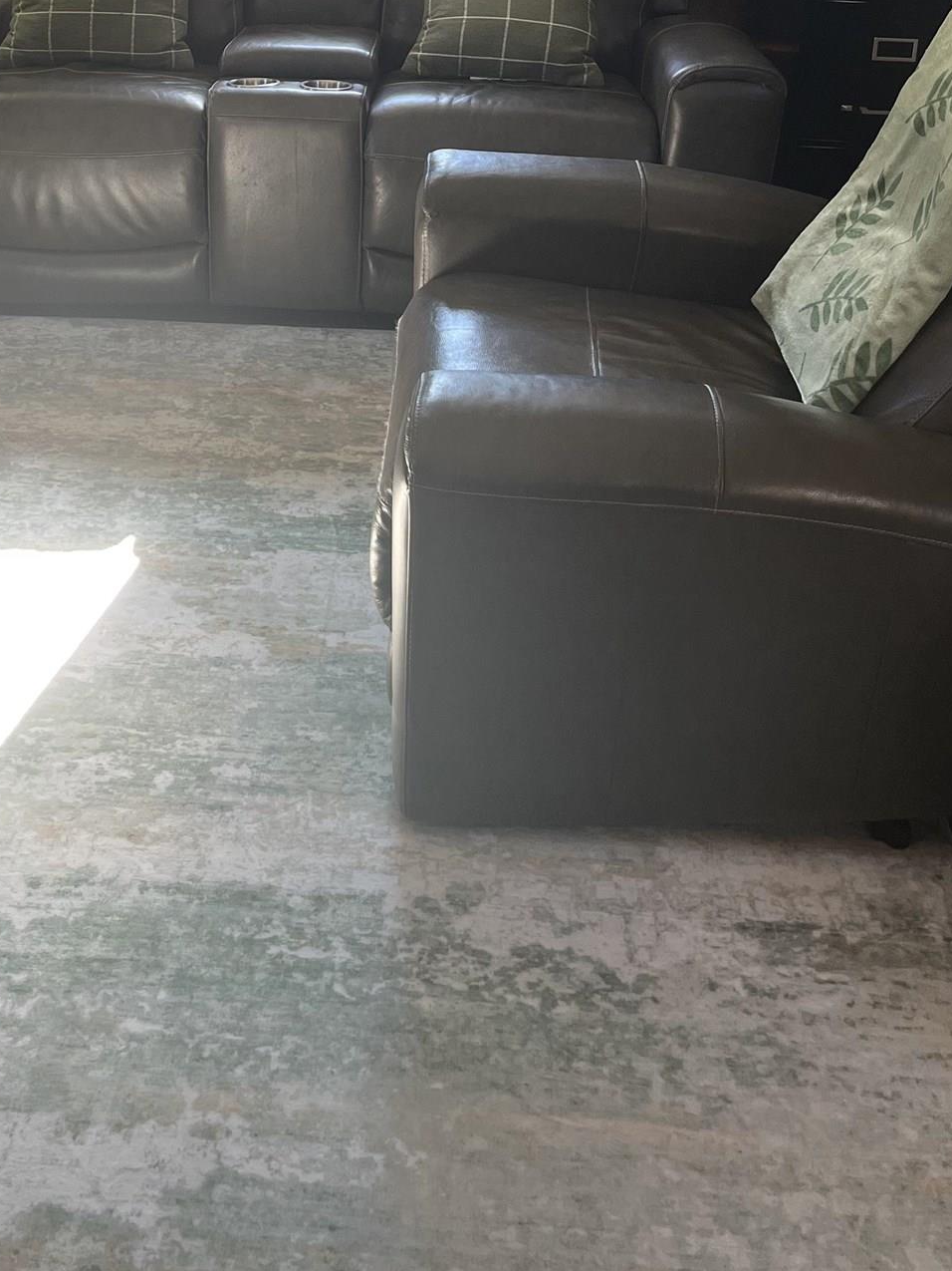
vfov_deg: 38.0
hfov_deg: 30.7
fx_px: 1724
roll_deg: +0.0
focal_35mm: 47
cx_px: 352
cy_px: 156
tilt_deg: -18.7
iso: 64
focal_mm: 5.1
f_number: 1.6
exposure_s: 1/60
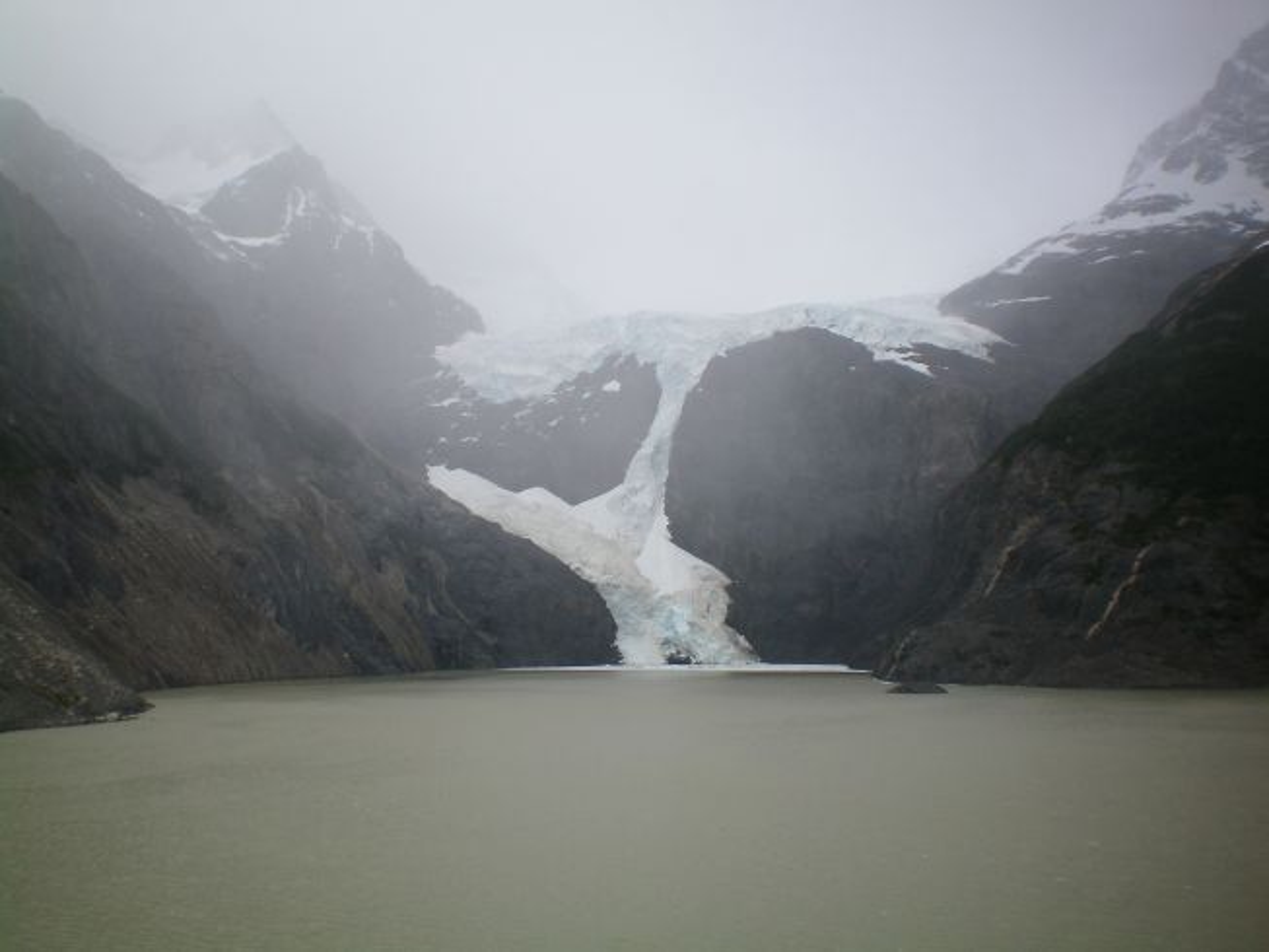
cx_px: 634
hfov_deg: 49.0
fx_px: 1393
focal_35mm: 38
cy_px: 476
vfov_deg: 37.7
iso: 64
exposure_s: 1/320
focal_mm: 6.3
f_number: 4.6
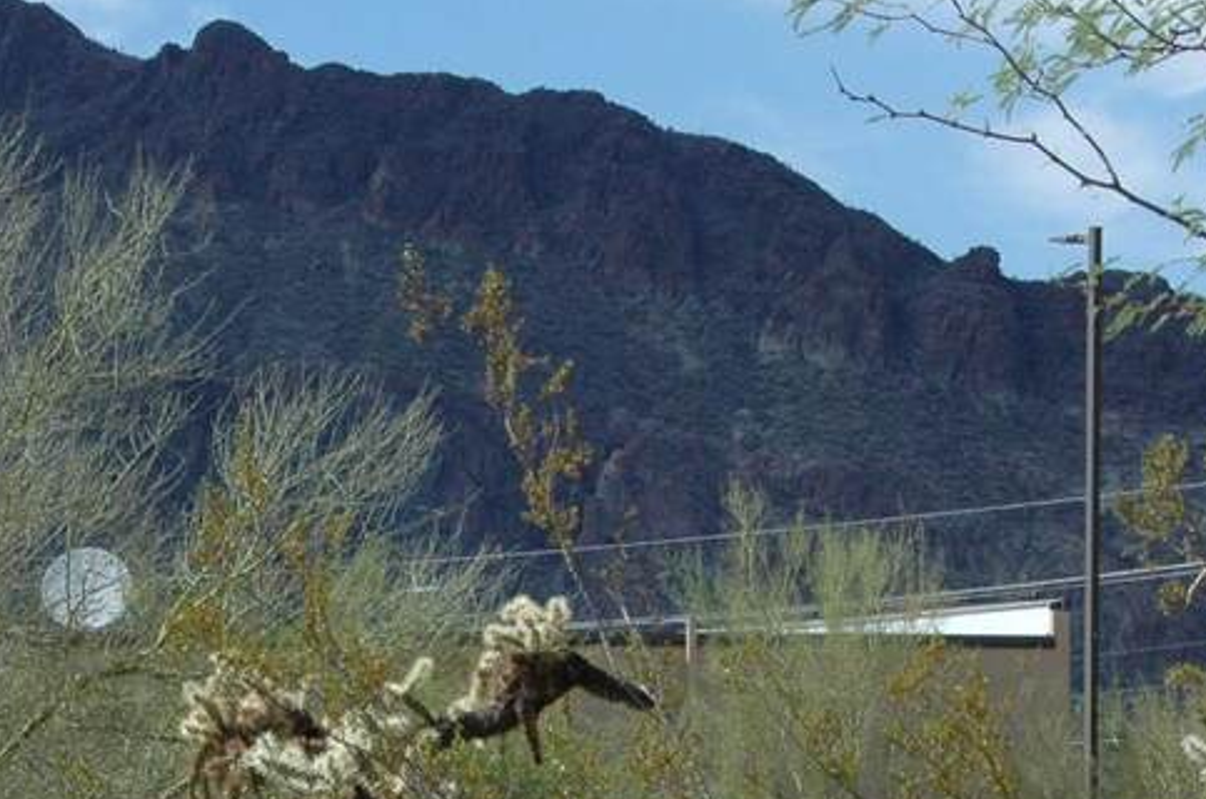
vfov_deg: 7.4
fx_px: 6118
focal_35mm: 183
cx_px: 664
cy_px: 774
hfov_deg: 11.3
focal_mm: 46
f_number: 10
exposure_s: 1/400
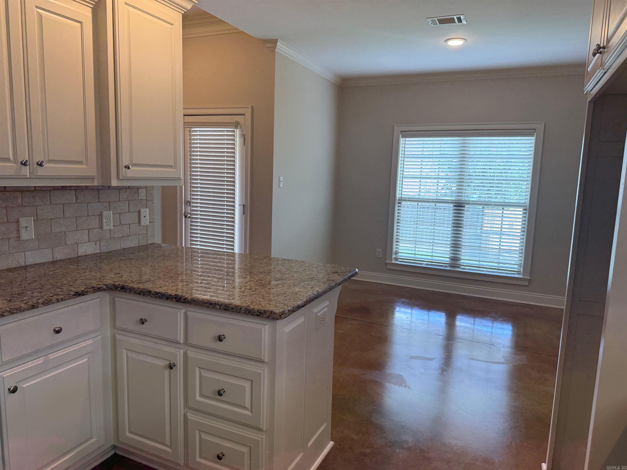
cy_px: 235
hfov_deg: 71.6
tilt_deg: -6.7
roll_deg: -1.5
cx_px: 314
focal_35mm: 24
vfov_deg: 56.8
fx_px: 435
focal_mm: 6.76
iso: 125
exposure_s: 1/60
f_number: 1.78
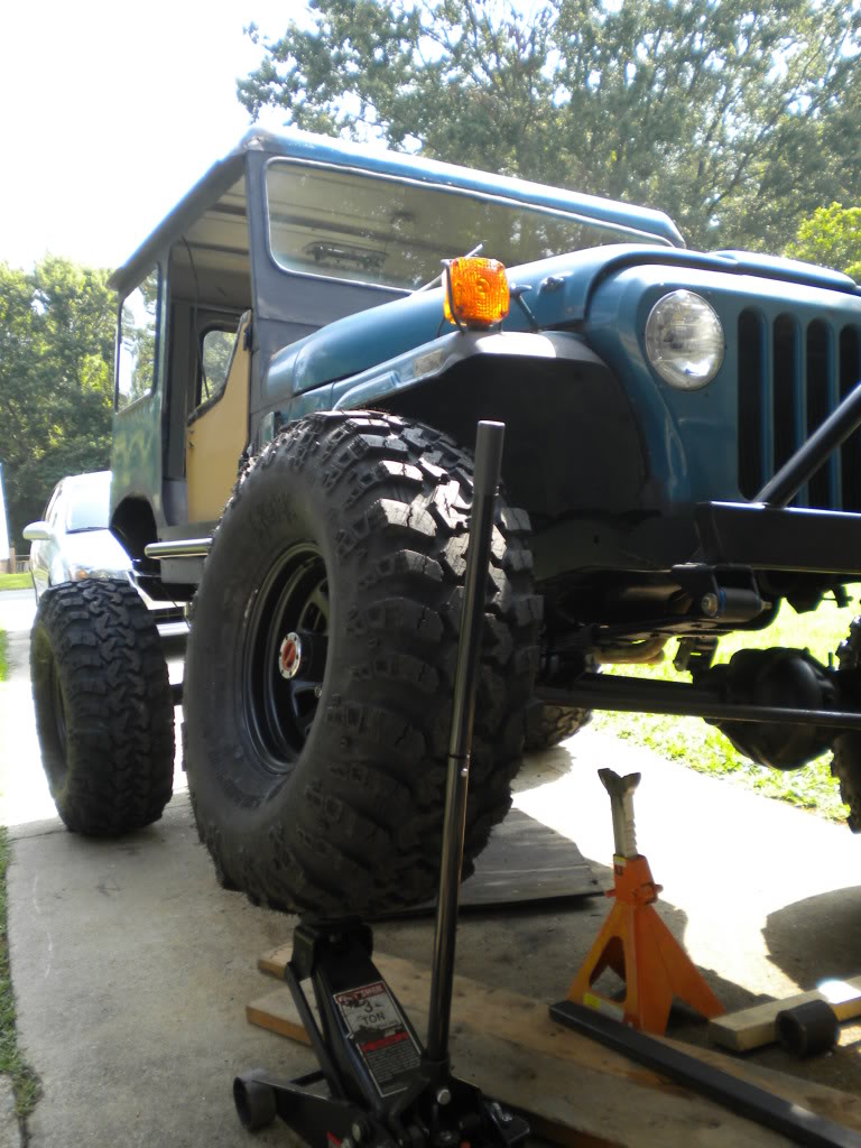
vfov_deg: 52.6
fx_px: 1161
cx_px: 430
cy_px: 574
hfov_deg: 40.7
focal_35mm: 35
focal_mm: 6.3
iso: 80
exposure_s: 1/142
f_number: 3.1
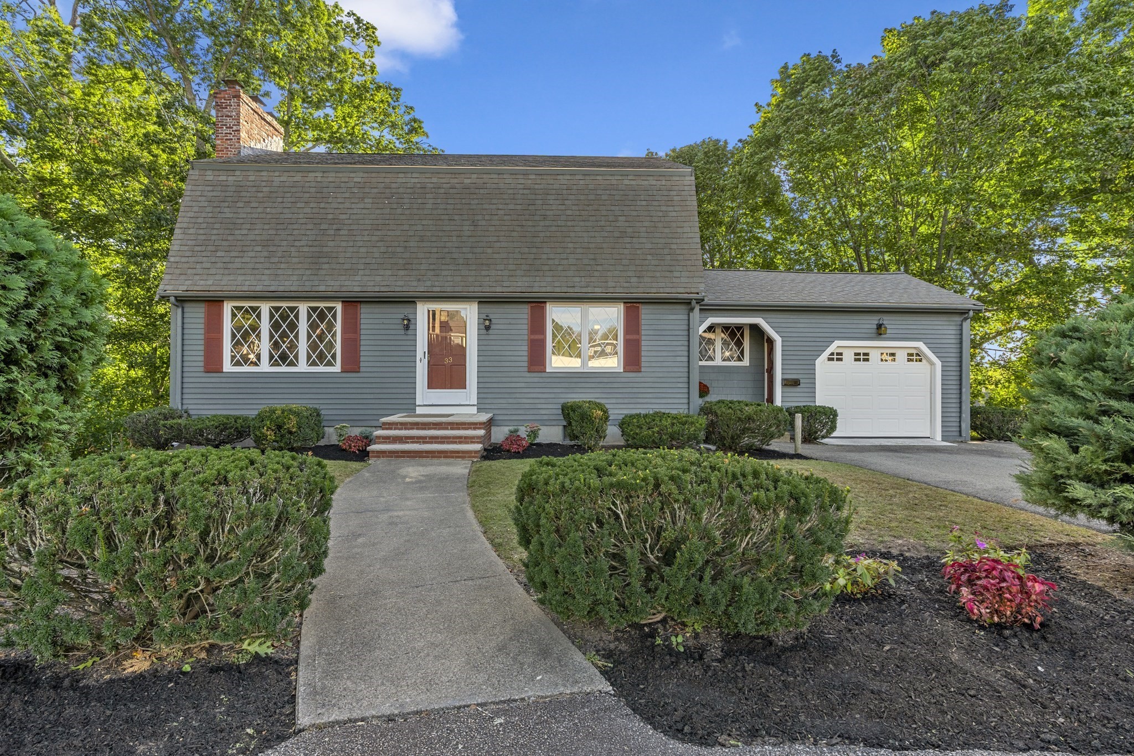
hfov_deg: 96.7
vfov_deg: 73.7
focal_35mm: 16
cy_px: 378
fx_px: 504
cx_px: 567
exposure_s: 1/250
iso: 640
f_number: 8
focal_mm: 16
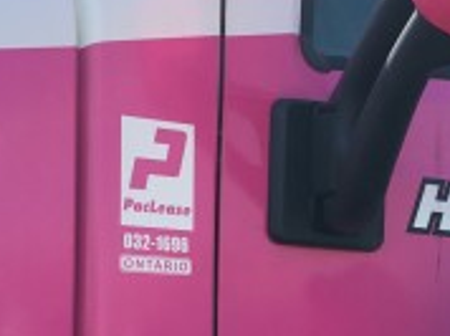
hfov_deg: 19.3
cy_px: 366
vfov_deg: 14.7
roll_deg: -1.4
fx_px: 1272
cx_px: 475
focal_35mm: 98
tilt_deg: +0.1
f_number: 2.2
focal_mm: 4.15
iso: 25
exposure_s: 1/534
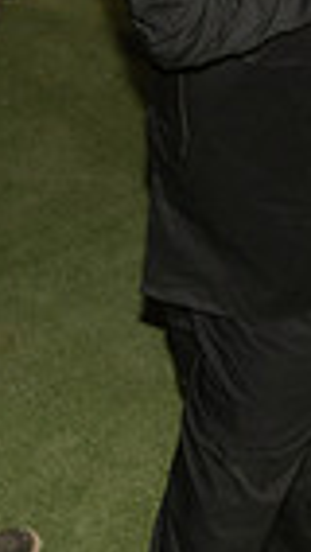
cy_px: -248
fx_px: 1904
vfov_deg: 15.4
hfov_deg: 9.3
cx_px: 49
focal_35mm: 130
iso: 1600
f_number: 3.2
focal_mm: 24
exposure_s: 1/100
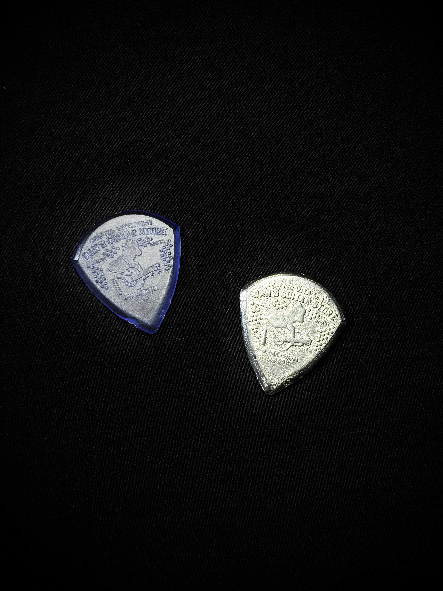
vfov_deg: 39.7
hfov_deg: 30.3
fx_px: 819
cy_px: 296
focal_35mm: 48
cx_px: 222
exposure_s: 1/975
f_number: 1.78
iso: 64
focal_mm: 6.76
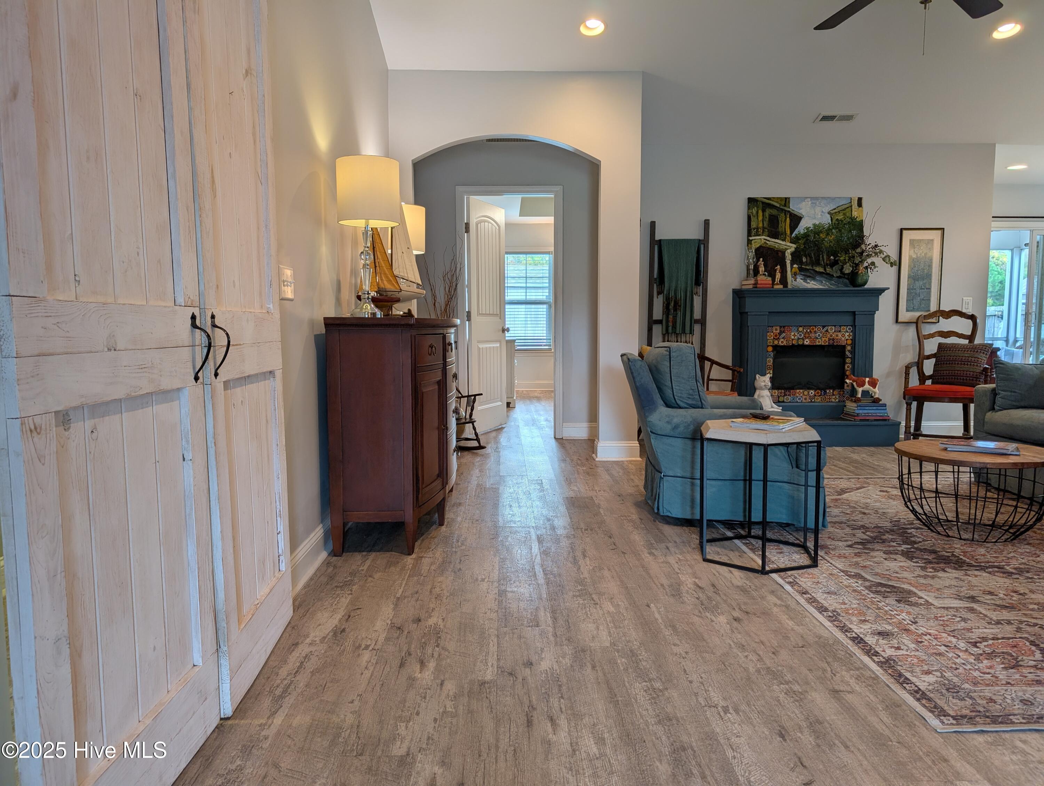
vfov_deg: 56.9
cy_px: 393
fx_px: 725
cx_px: 522
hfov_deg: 71.5
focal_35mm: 24
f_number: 1.68
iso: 41
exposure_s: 1/120
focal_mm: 6.9
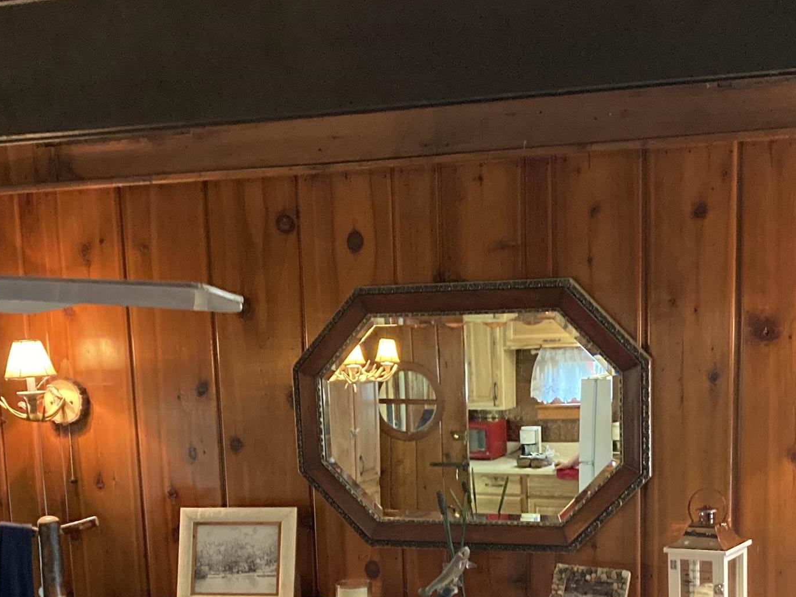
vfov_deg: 22.5
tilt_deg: -12.1
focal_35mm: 63
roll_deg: +2.7
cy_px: 583
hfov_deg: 30.7
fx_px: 1449
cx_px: 414
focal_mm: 3.99
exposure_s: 1/30
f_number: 1.8
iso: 500
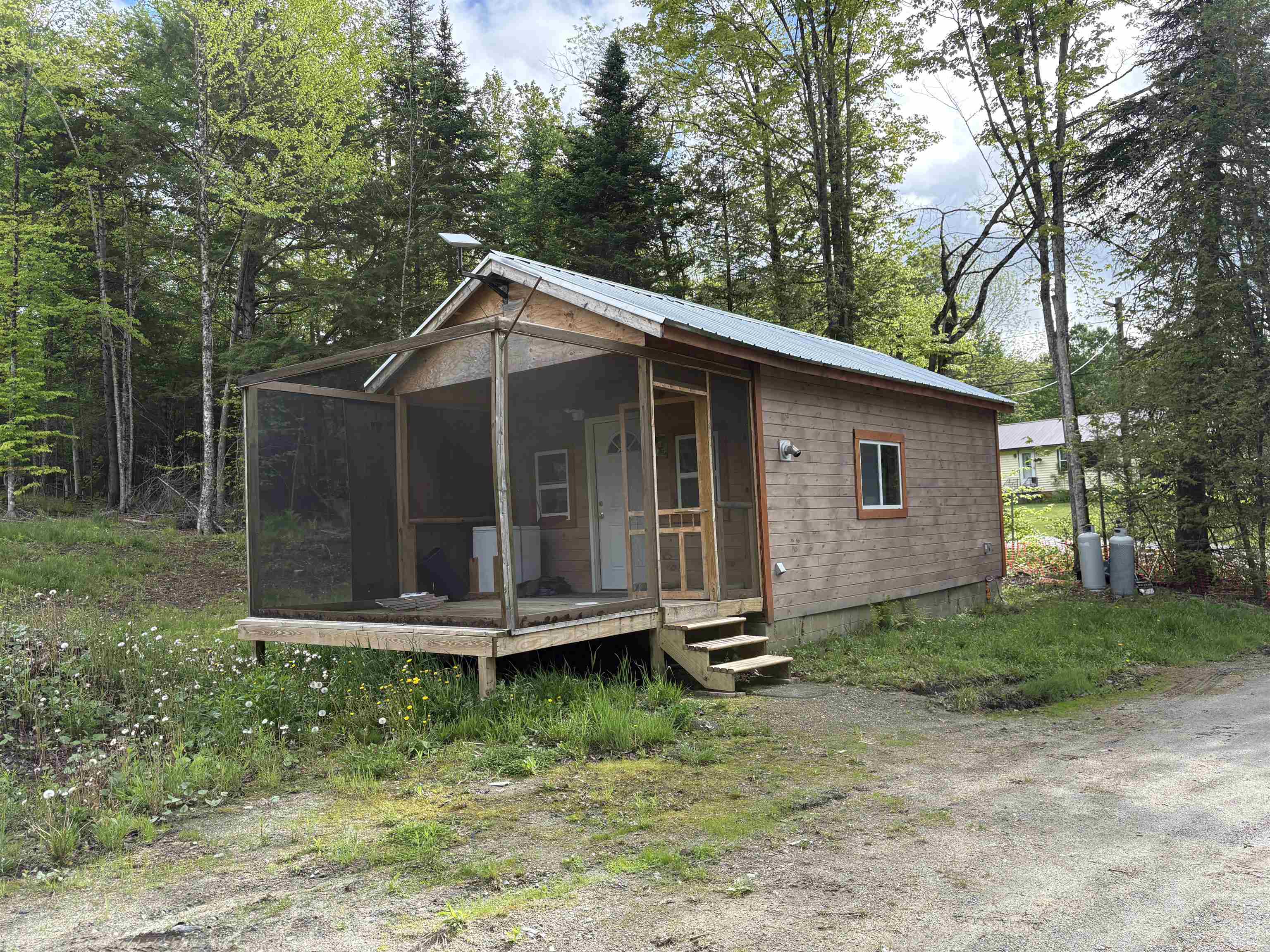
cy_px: 476
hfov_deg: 67.3
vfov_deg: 53.1
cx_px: 635
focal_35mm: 26
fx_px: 954
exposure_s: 1/1135
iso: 64
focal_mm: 5.96
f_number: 1.6
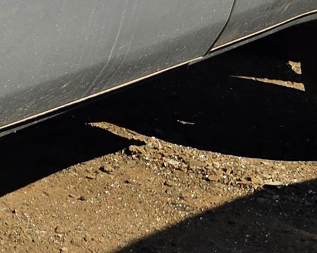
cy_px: -60
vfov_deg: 10.3
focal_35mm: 147
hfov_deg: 11.6
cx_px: -337
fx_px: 1379
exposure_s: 1/7887
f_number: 1.8
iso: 64
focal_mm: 5.4
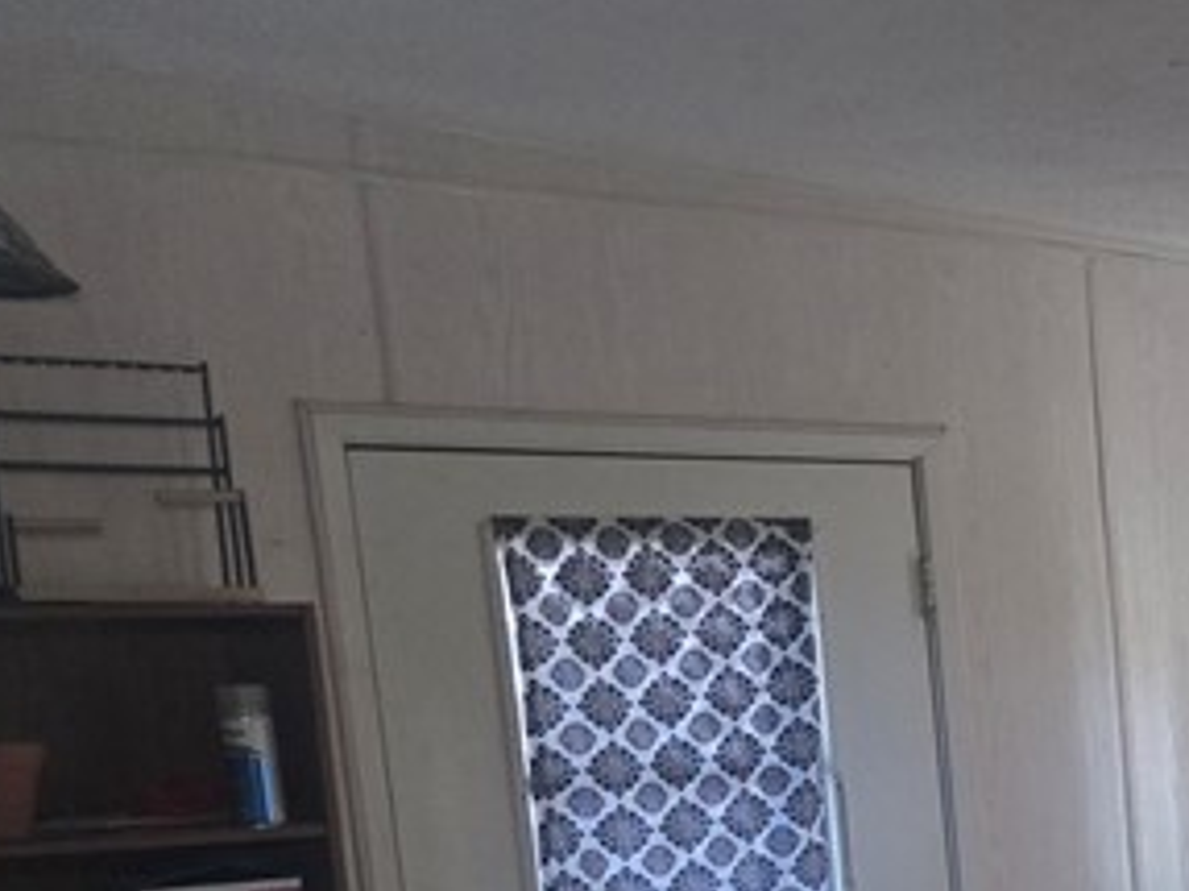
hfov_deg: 19.3
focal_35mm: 82
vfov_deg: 17.1
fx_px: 2815
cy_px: 1098
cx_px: 1997
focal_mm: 5.4
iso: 640
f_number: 1.8
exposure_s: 1/60
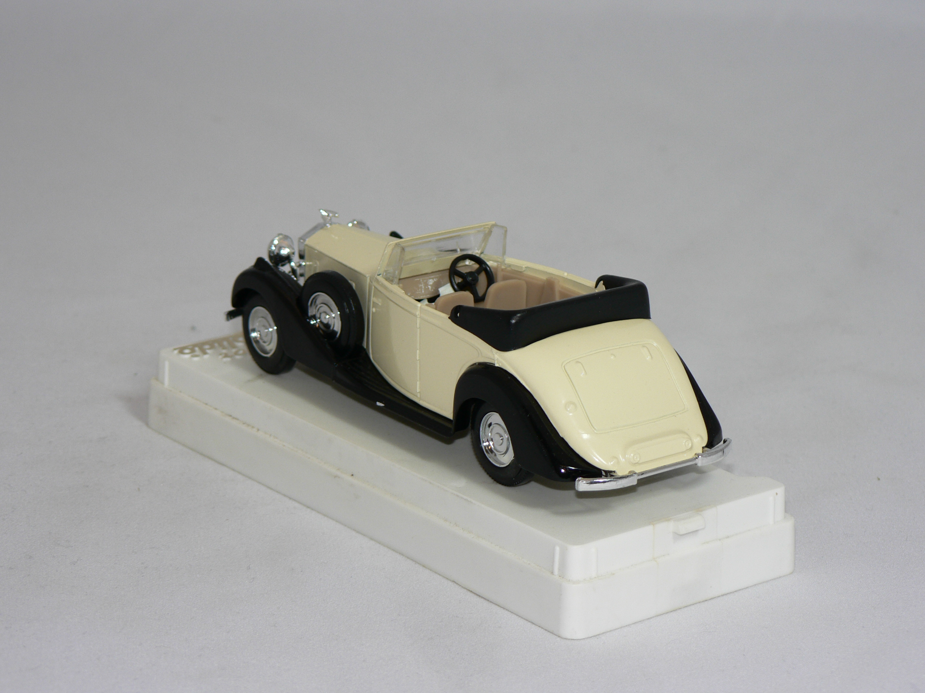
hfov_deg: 17.6
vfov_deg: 13.2
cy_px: 346
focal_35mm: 112
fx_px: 2993
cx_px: 462
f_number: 3.2
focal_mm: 18.6
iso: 80
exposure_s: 1/60
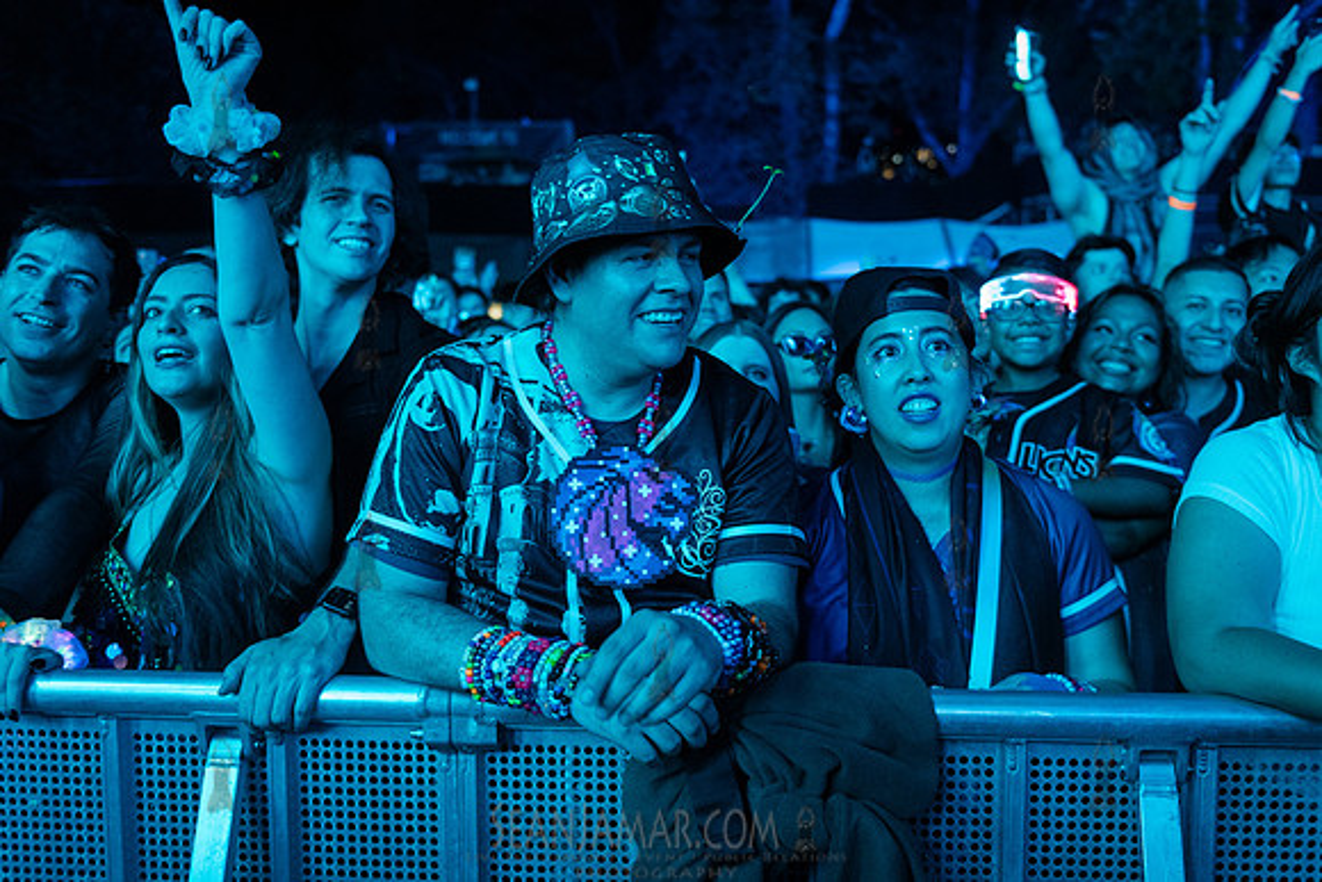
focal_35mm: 35
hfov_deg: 54.0
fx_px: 1295
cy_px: 444
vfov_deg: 37.6
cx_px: 699
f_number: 2.8
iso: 6400
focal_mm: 32
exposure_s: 1/250
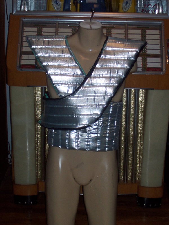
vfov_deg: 27.4
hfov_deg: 20.7
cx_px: 84
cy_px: 112
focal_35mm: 71
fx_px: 462
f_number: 4
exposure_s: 1/90
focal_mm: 10.8
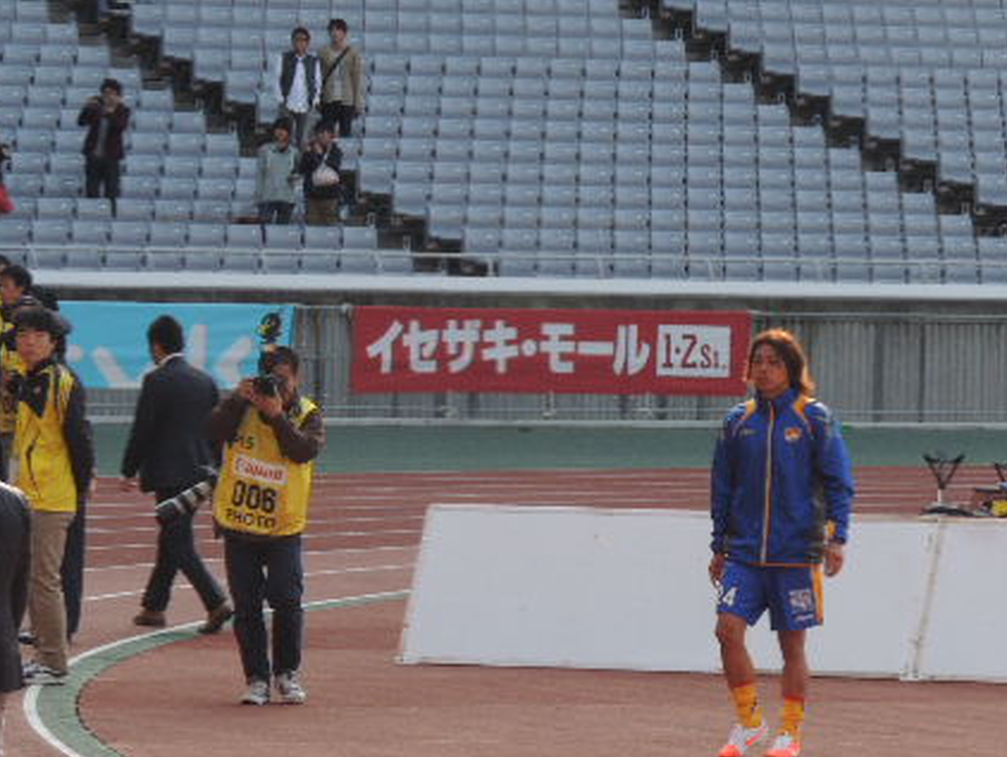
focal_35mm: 303
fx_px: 8819
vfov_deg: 4.9
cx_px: 671
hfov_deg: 6.5
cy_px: 401
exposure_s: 1/500
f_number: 4.6
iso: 320
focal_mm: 35.6
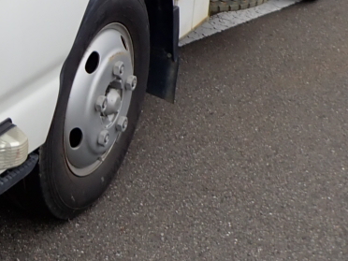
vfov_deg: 16.1
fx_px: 865
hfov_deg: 21.0
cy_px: -101
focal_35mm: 86
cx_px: -80
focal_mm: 4.5
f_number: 2.8
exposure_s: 1/800
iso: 100
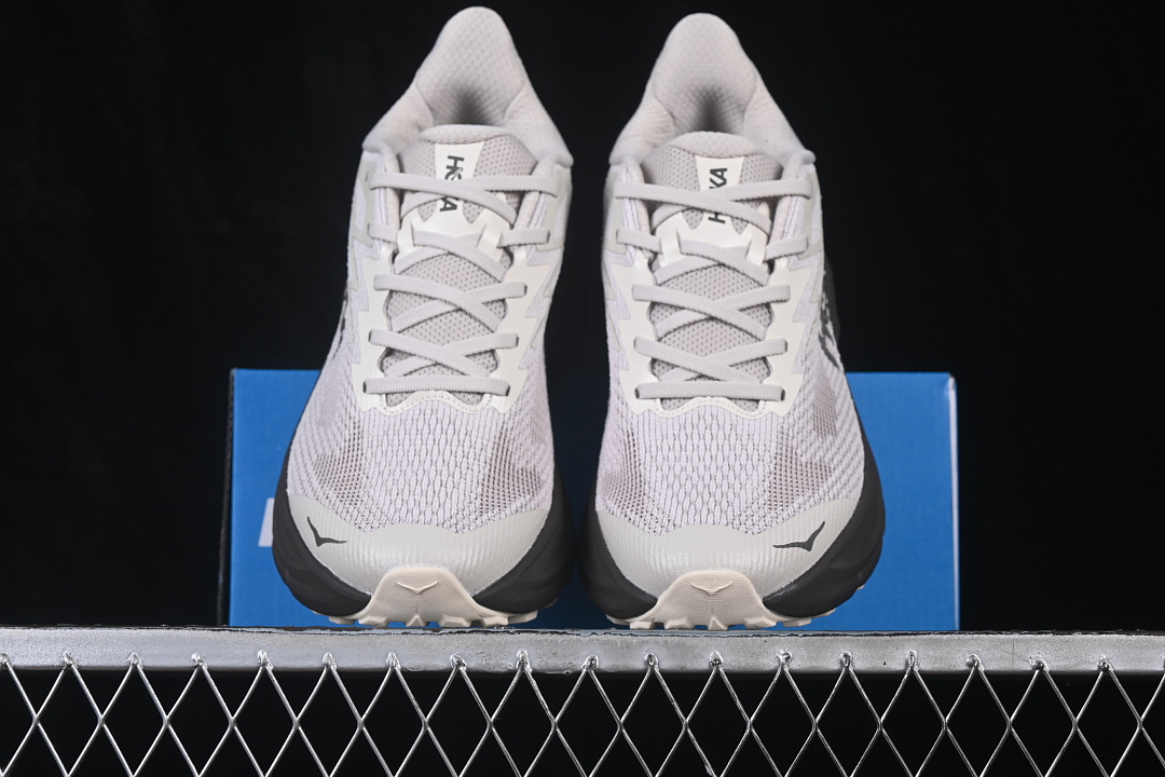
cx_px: 582
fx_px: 2427
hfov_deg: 27.0
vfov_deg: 18.2
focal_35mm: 75
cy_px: 388
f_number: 8
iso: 160
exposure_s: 1/80
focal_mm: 50
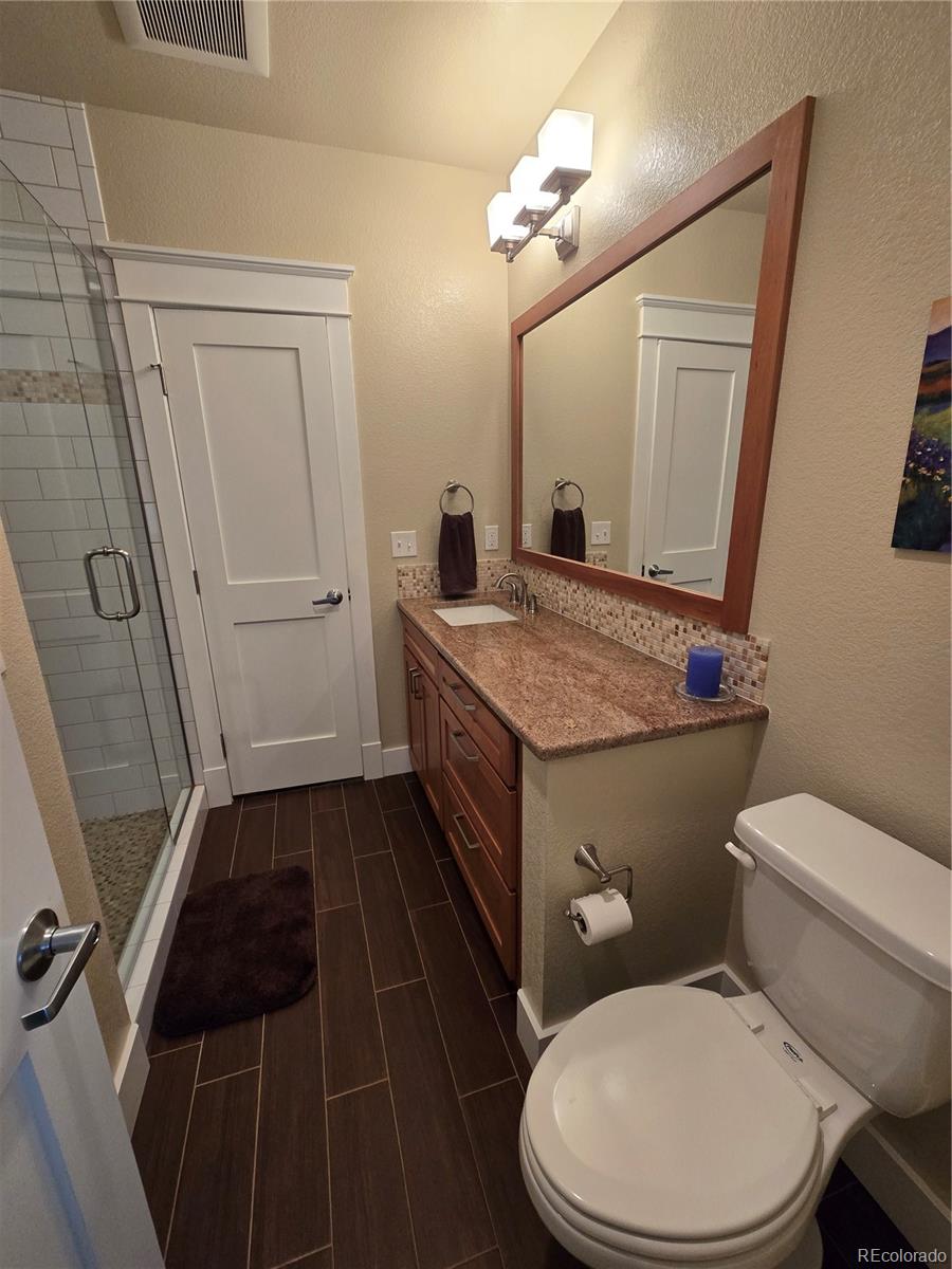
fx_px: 477
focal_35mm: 13
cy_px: 634
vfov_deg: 106.2
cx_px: 476
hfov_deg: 89.9
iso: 200
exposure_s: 1/60
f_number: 2.2
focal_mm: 2.2
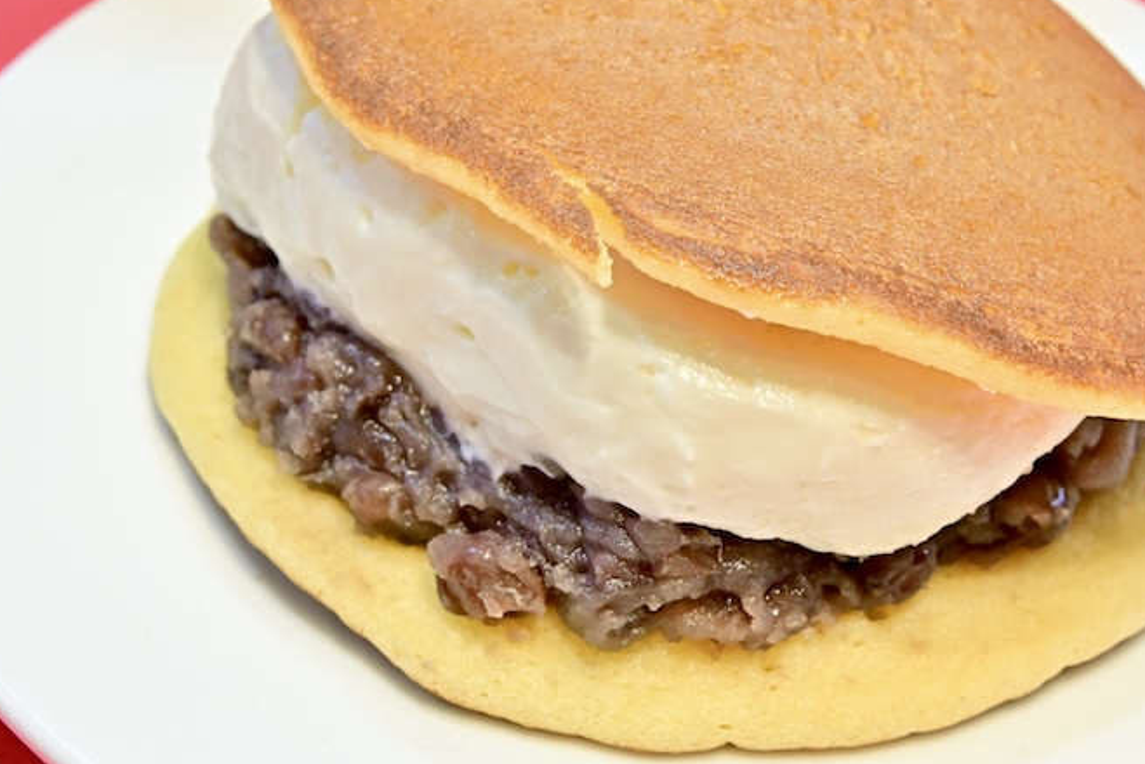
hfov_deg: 22.3
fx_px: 2895
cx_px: 718
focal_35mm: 91
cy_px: 303
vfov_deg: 15.0
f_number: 14
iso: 4000
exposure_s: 1/160
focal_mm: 60
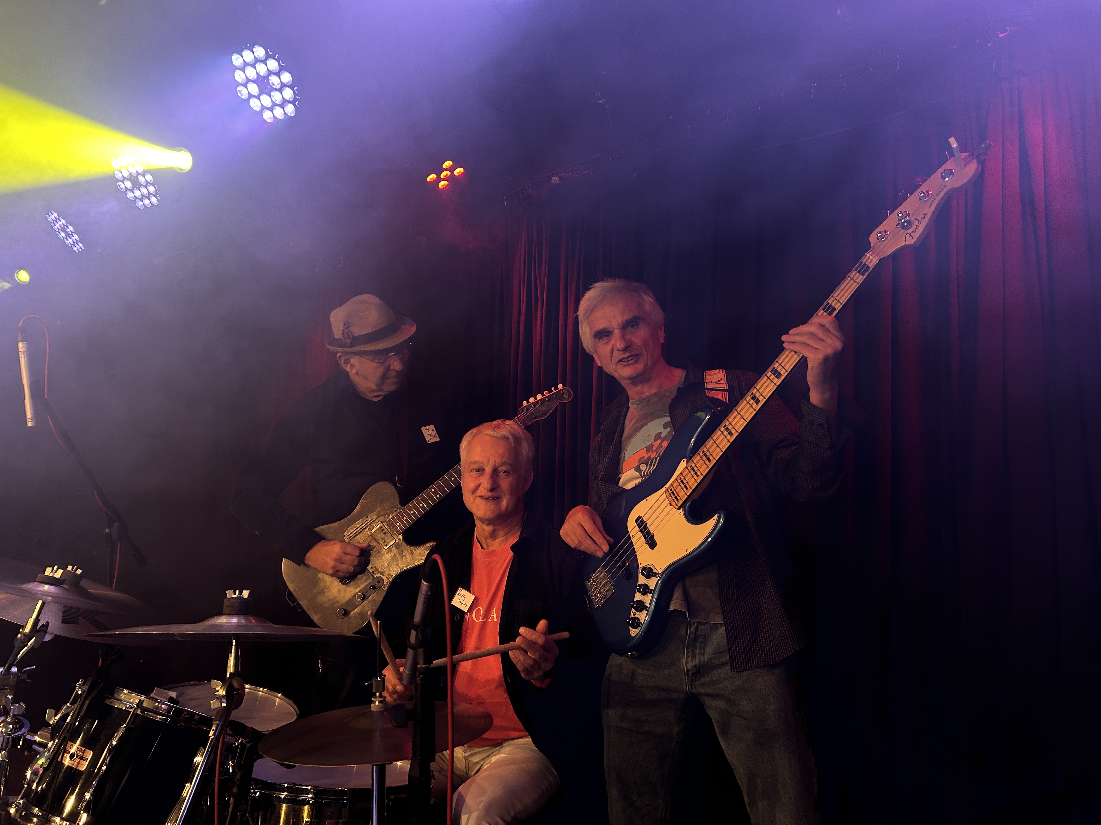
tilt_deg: +3.8
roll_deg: +0.2
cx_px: 550
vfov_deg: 53.1
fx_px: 827
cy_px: 412
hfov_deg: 67.3
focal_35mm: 26
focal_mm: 5.7
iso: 100
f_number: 1.5
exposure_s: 1/100
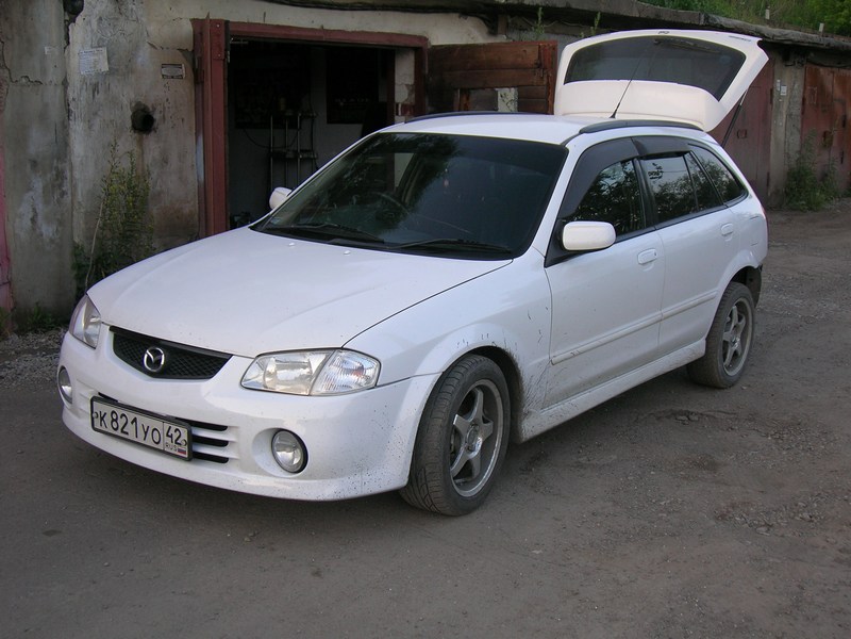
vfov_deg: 34.3
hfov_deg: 44.8
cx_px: 426
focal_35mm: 42
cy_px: 320
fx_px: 1033
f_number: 3.1
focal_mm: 7
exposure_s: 1/50.7
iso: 50
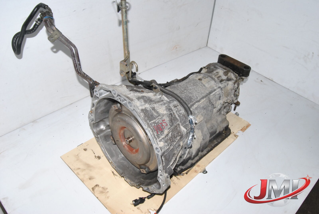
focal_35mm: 30
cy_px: 107
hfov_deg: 61.9
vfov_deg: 43.7
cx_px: 160
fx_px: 266
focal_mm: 20
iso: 800
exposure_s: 1/200
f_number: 20
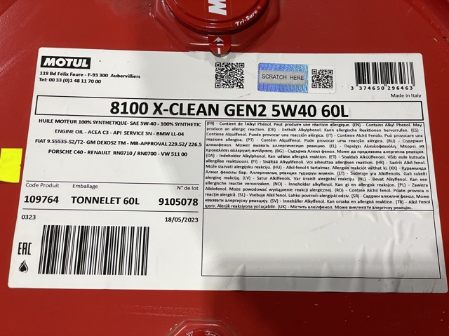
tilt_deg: -67.5
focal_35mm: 52
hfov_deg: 36.8
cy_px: 168
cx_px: 224
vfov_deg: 28.0
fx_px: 674
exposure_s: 1/70
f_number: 2
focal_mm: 6
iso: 200
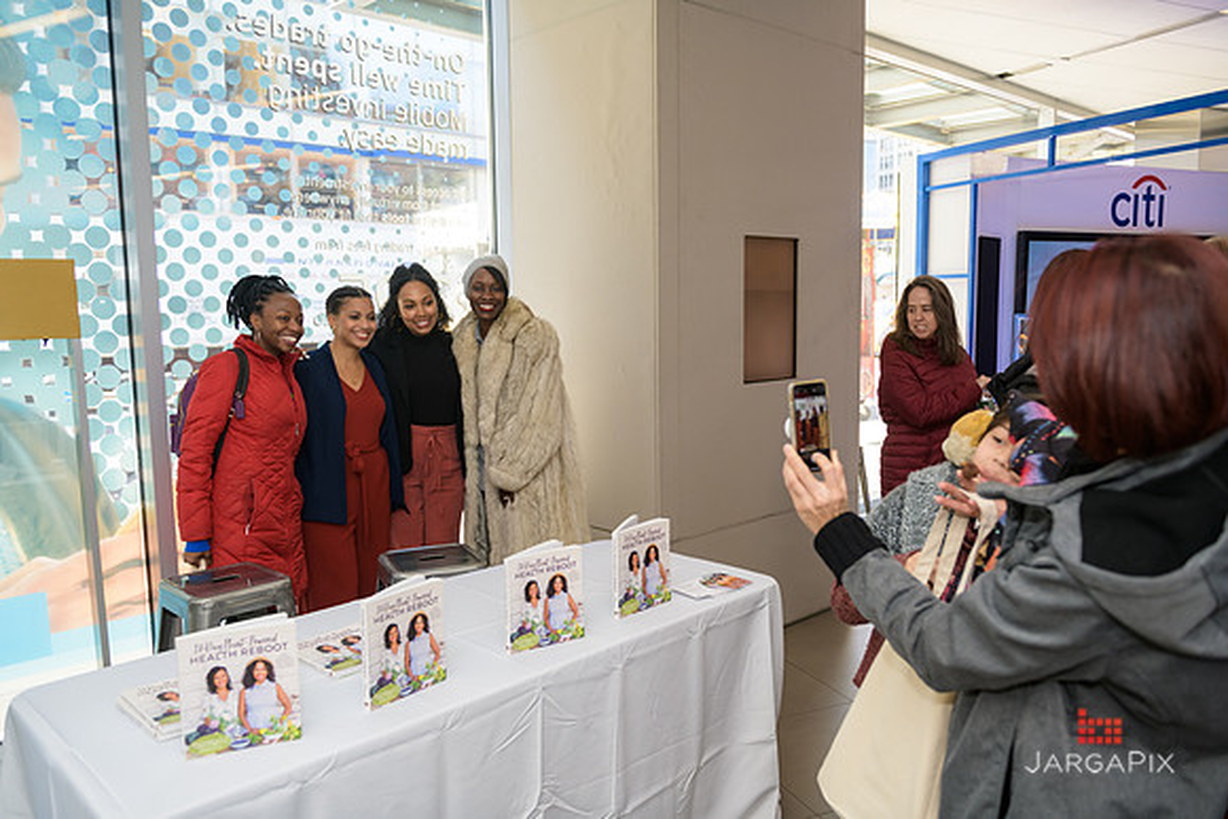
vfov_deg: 48.0
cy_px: 410
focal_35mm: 27
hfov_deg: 67.4
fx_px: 921
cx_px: 614
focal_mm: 27
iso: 200
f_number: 3.2
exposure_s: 1/125
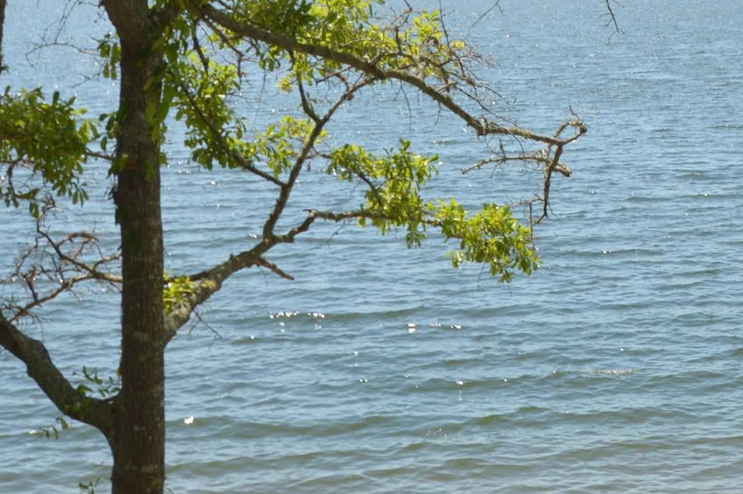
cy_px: 41
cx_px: 995
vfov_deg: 14.3
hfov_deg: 19.7
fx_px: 1949
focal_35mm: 94
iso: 100
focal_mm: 21
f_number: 8
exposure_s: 1/200
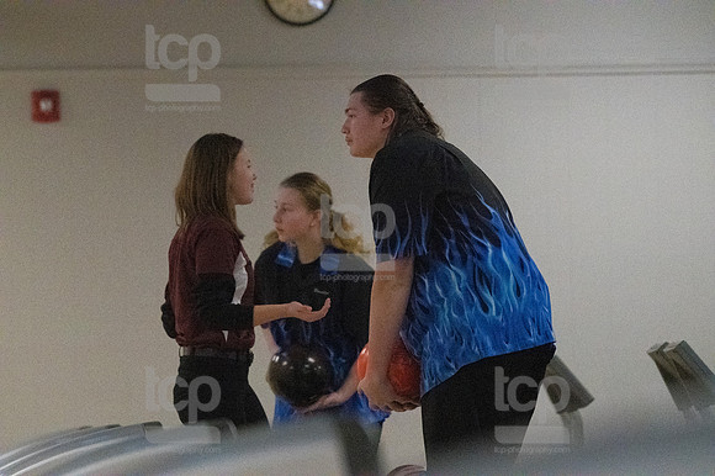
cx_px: 358
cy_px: 238
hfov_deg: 8.3
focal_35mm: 247
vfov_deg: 5.6
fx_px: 4903
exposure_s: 1/1250
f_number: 4
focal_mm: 165
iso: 10000
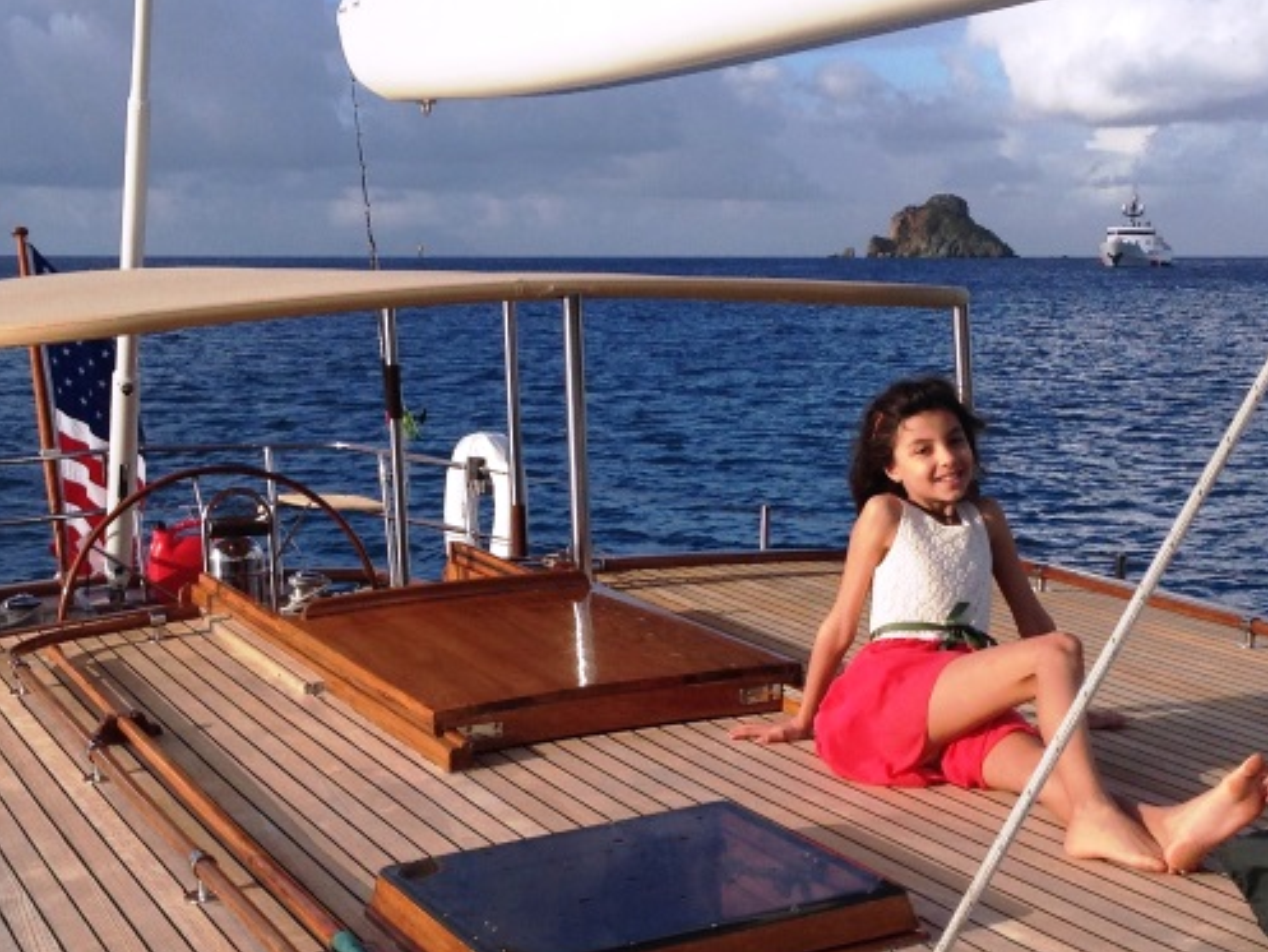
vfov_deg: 21.6
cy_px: 526
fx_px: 2491
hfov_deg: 28.6
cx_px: 640
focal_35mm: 68
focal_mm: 4.12
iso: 50
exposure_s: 1/1642
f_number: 2.4
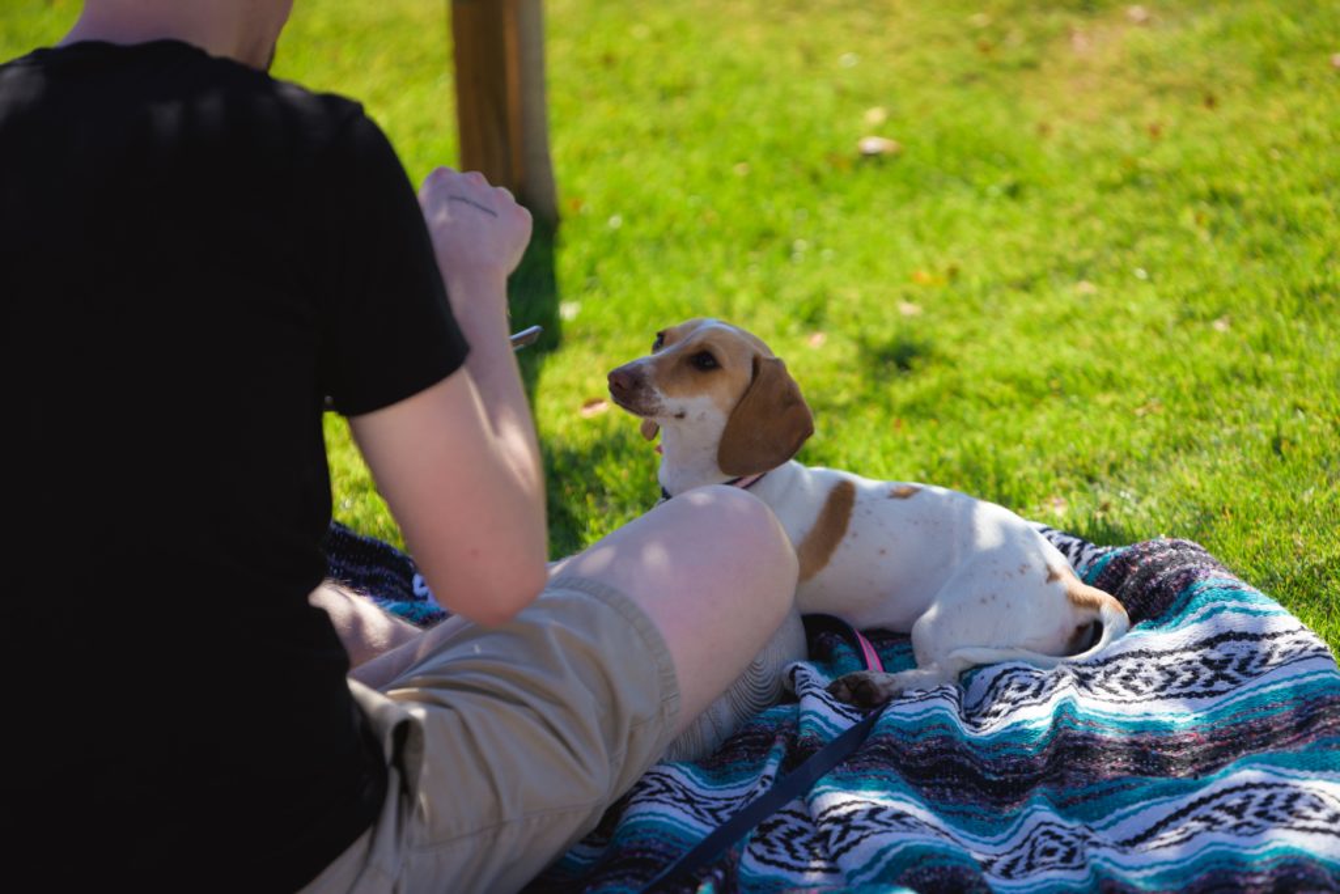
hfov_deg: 10.3
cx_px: 670
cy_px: 447
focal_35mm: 200
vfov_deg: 6.9
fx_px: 7445
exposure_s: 1/1250
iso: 200
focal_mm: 200
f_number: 3.5
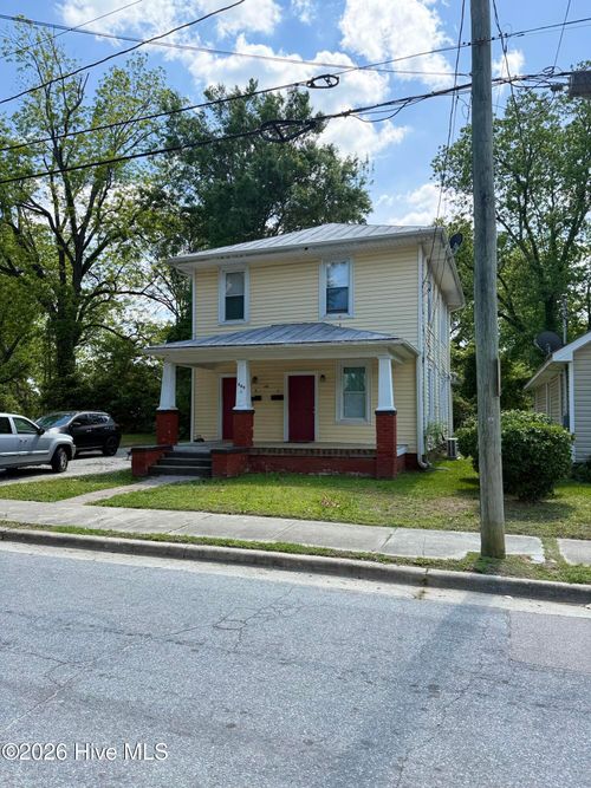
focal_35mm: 24
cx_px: 296
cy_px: 394
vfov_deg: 71.6
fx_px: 547
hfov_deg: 56.8
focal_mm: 6.76
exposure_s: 1/2299
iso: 100
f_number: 1.78
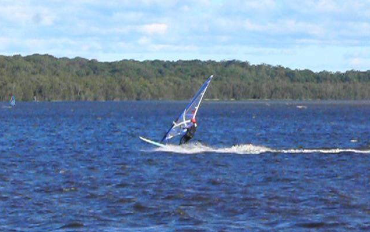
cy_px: 112
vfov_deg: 7.7
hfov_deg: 12.3
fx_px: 1714
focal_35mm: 170
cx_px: 184
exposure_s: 1/50
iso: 80
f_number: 11
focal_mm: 33.7
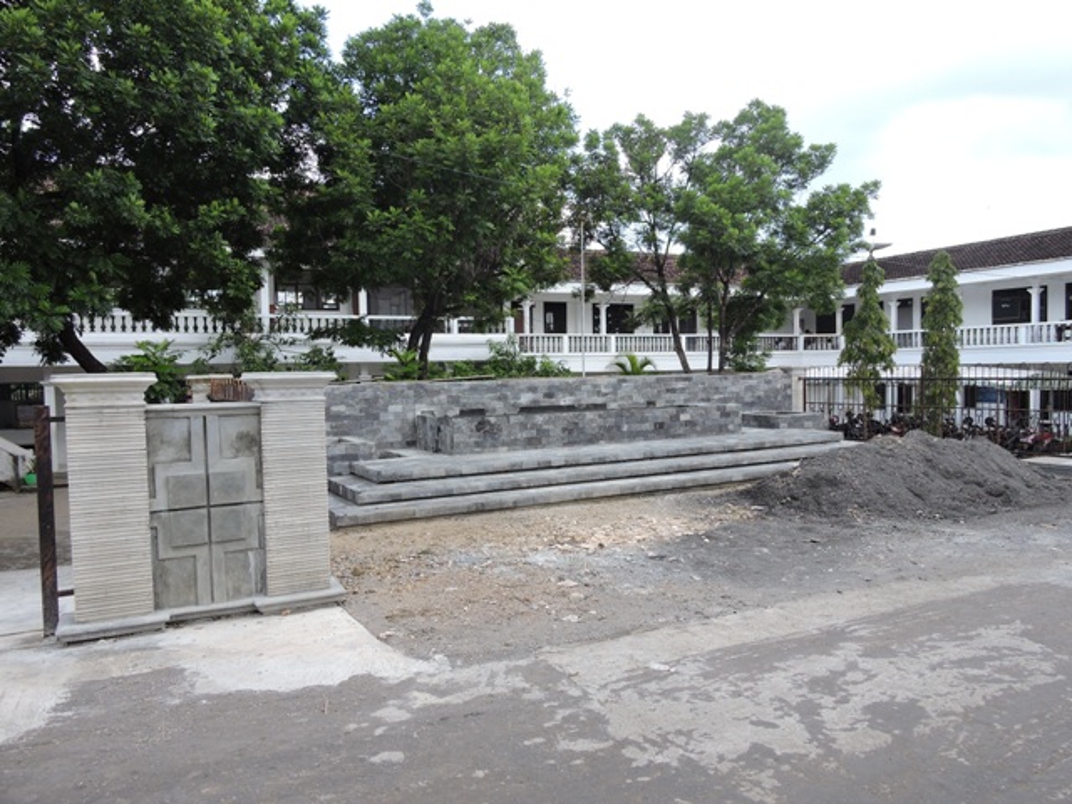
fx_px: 743
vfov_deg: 56.8
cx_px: 536
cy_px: 402
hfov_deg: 71.6
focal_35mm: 24
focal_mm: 4.3
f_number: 3.3
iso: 100
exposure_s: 1/250
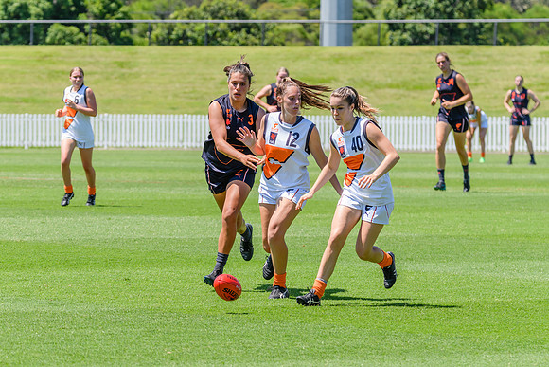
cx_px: 252
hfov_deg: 6.9
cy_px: 219
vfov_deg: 4.6
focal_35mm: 299
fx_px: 4561
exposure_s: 1/1600
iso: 800
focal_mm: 220
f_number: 8
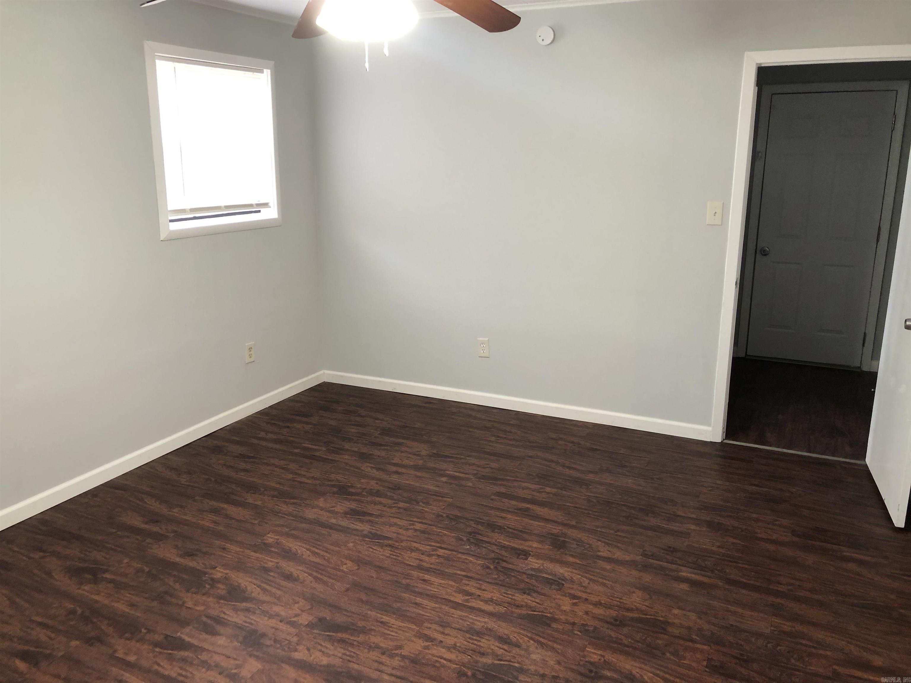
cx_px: 456
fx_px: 737
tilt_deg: -13.9
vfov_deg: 49.7
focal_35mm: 28
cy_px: 342
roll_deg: +2.1
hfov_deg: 63.4
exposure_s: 1/15
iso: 40
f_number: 1.8
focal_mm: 3.99
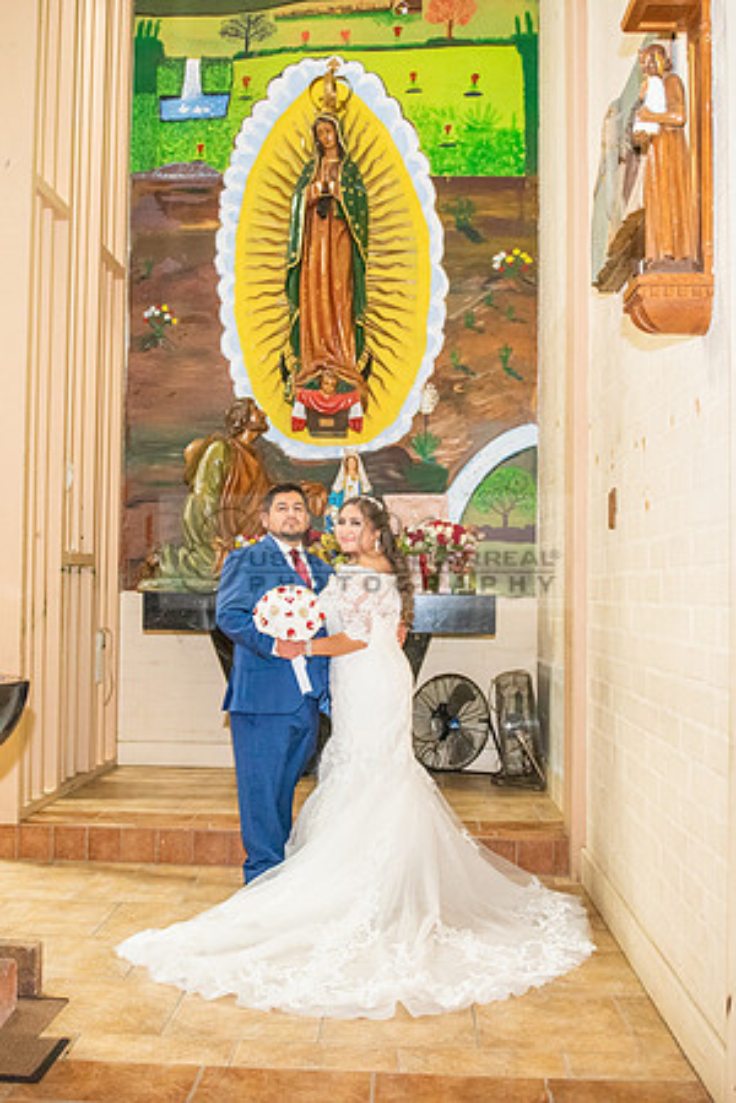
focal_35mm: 36
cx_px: 351
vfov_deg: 53.2
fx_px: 1103
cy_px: 552
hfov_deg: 36.9
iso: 2000
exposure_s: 1/160
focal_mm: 24
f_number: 2.8
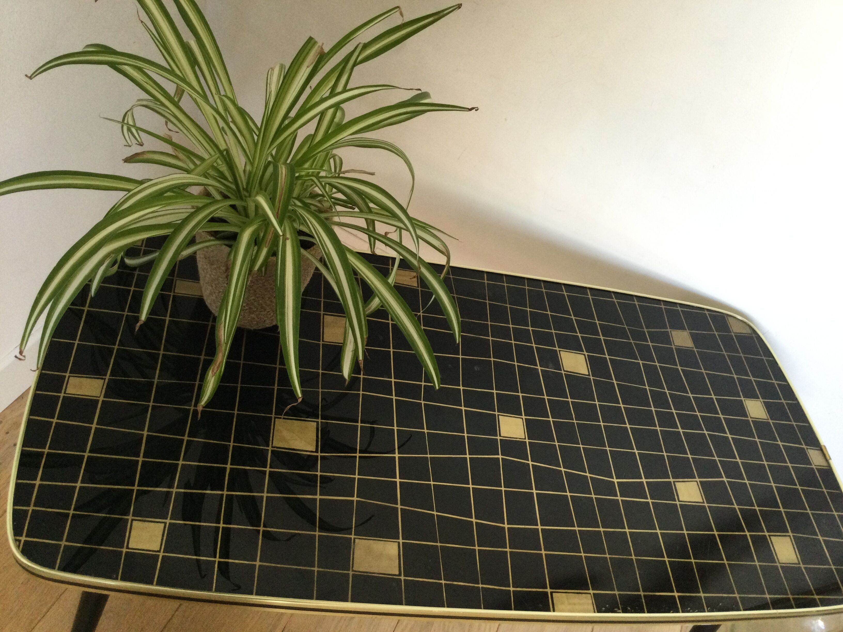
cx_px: 422
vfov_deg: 45.4
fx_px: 755
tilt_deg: -45.8
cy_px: 316
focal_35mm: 31
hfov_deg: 58.4
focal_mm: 3.3
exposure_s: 1/33
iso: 80
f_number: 2.4
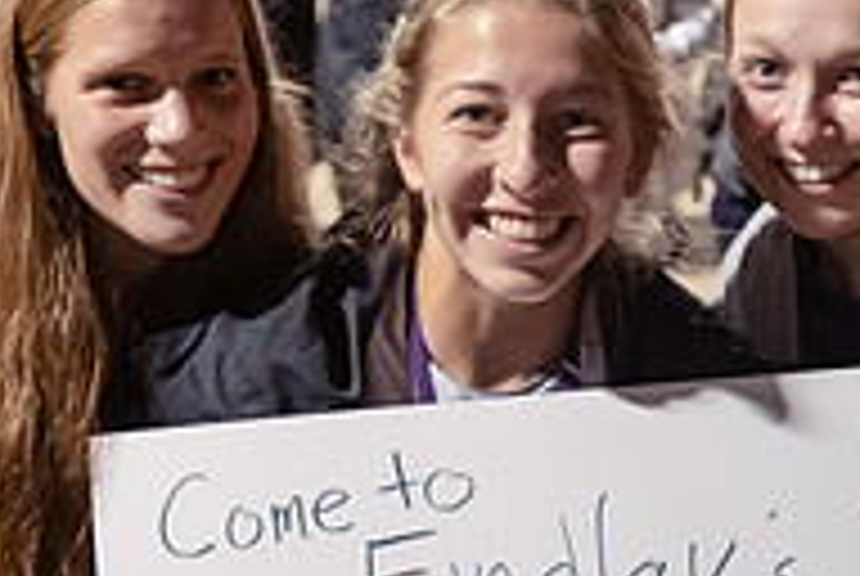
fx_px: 2177
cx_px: 518
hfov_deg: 22.3
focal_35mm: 91
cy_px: 461
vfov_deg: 15.0
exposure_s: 1/80
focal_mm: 30
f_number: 3.5
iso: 4000
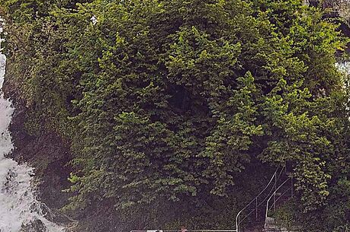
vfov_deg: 3.2
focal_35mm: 429
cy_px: 61
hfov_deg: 4.8
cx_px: -98
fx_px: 4166
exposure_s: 1/400
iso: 320
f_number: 10
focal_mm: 82
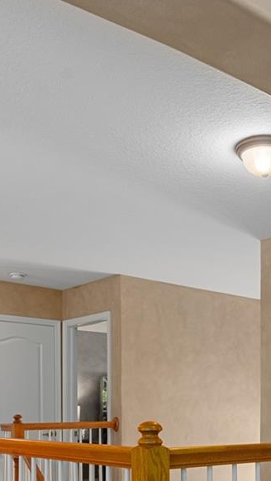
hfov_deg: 25.2
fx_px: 588
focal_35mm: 46
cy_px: 433
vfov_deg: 41.1
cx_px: 240
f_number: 9
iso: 320
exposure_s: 1
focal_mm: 16
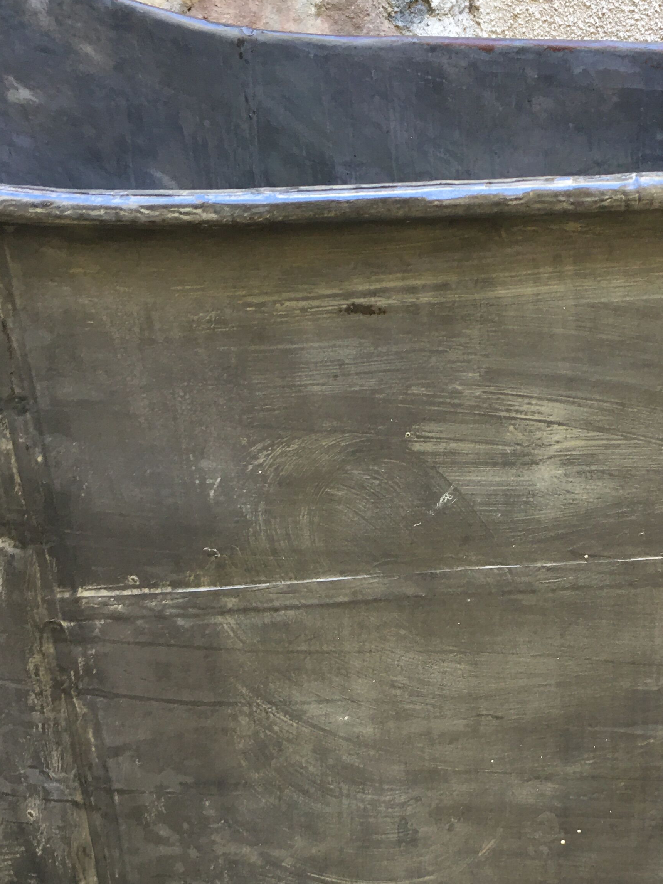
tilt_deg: -28.8
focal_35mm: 51
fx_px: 1302
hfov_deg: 28.2
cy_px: 583
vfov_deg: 37.1
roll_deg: +1.1
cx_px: 483
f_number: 2.2
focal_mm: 4.15
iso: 25
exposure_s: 1/33
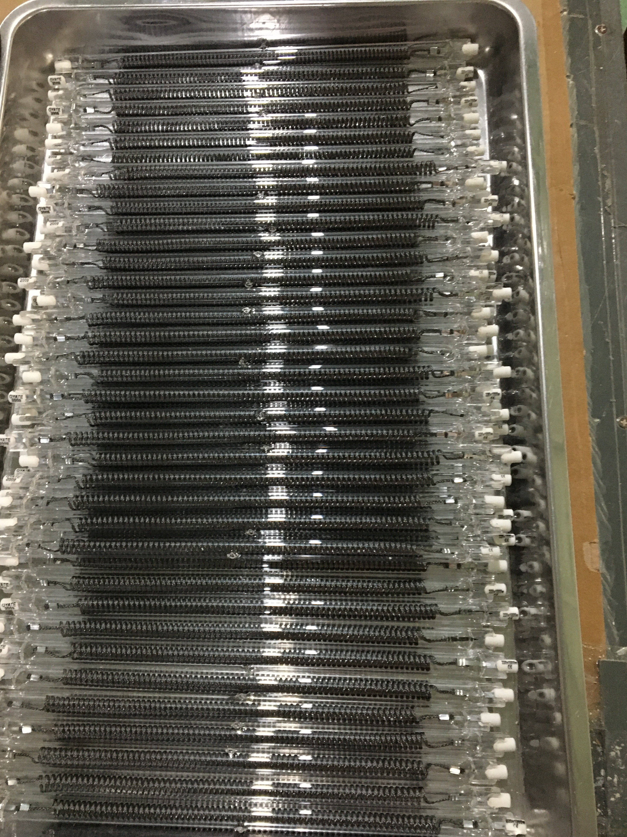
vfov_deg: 60.0
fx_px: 725
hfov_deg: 46.8
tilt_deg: -76.1
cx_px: 306
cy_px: 432
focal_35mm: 30
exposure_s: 1/17
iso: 200
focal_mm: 4.15
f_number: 2.2
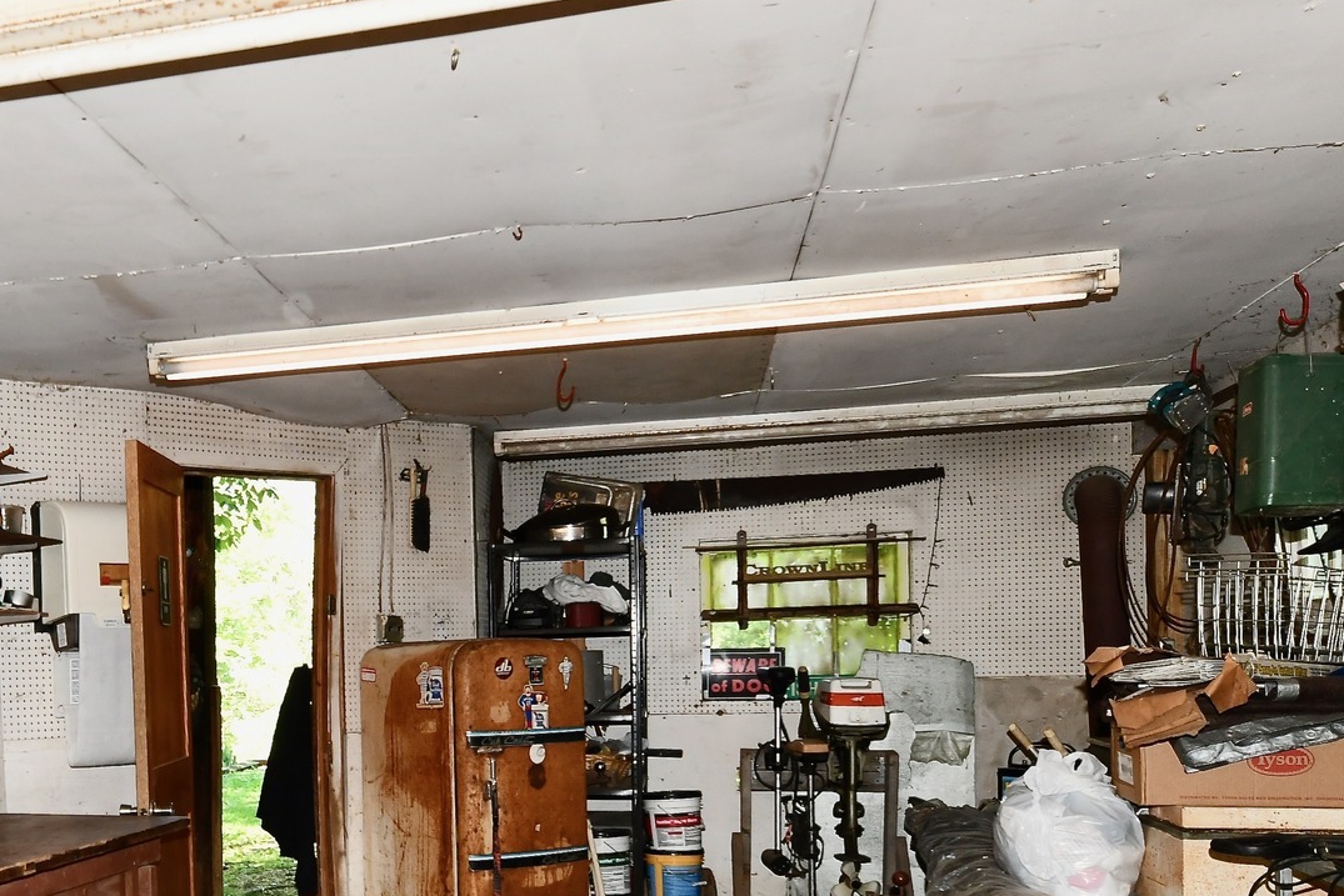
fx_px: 1493
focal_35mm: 40
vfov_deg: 32.6
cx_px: 76
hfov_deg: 43.3
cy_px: 697
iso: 640
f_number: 6.3
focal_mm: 14
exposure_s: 1/60
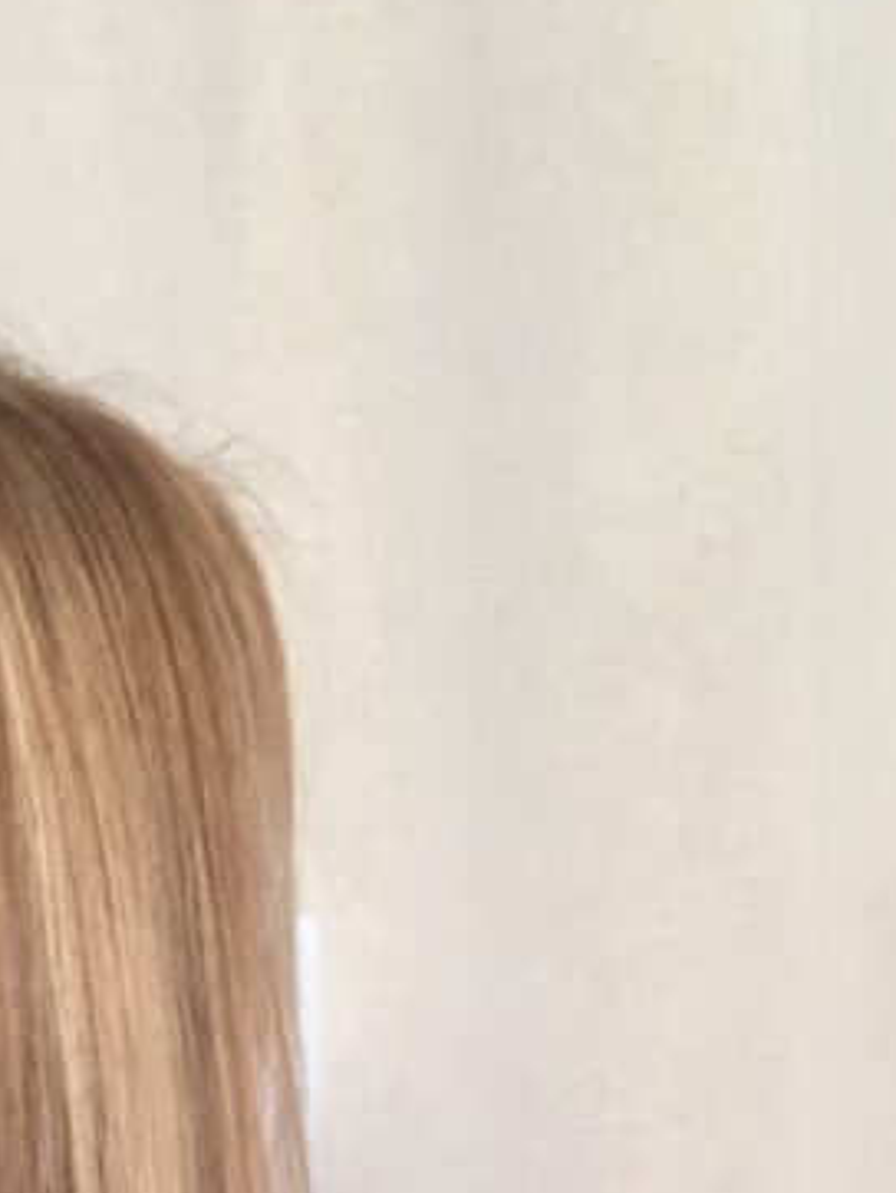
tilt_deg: -8.6
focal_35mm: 82
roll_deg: +3.2
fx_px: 2827
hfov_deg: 17.0
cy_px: 1641
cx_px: -244
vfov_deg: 21.1
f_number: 2.2
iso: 200
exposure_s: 1/33
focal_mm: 4.15
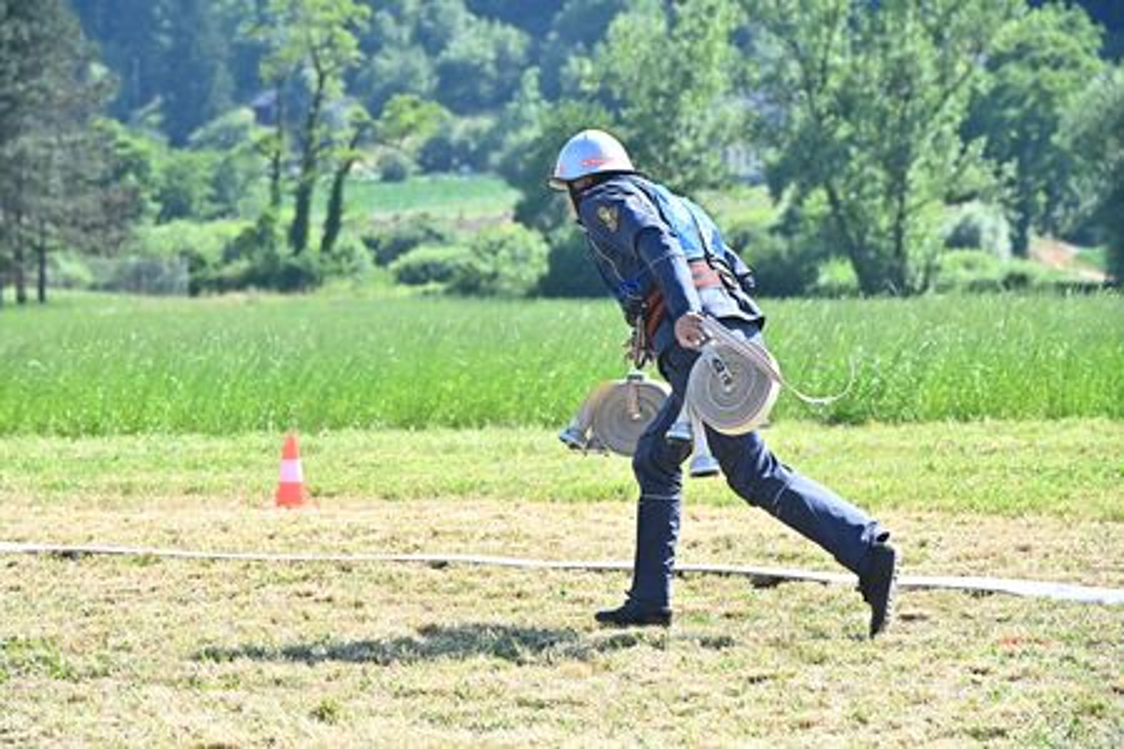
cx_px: 562
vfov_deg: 6.9
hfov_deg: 10.3
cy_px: 374
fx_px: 6244
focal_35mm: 200
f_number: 10
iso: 1600
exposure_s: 1/1250
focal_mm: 200
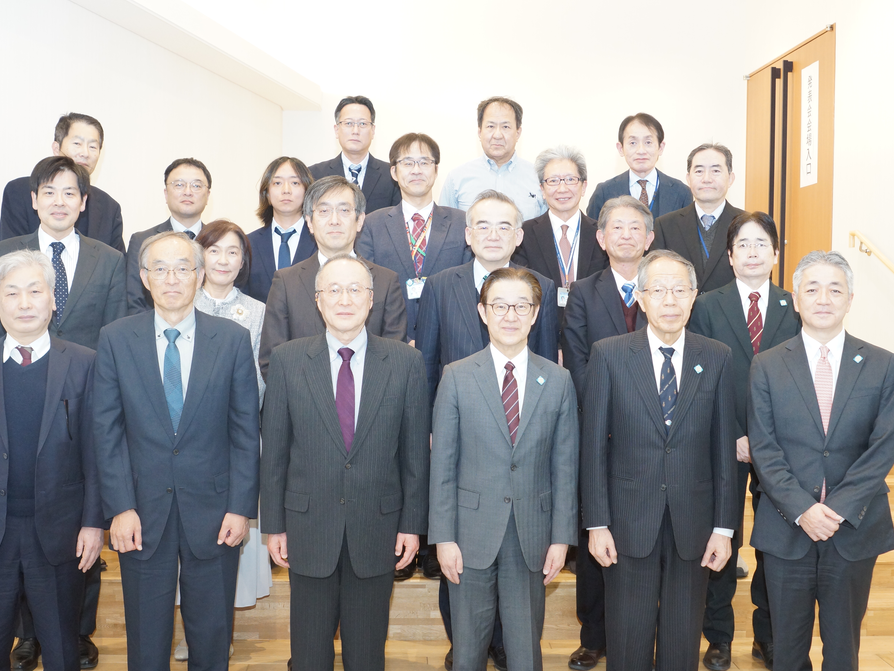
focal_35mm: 43
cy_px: 333
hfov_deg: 43.8
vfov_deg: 33.6
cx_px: 470
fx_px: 1110
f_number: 4
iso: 800
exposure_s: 1/60
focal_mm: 24
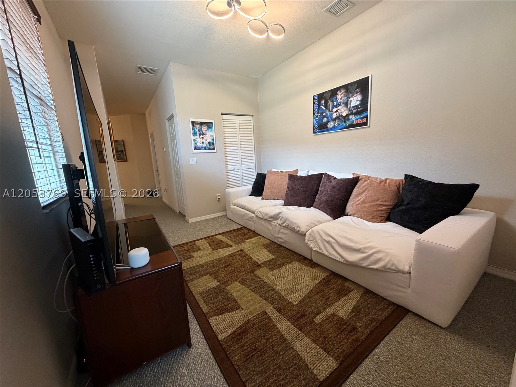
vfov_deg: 85.7
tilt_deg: -10.8
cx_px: 258
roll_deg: +3.3
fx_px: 209
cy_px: 194
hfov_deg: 102.1
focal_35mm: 14
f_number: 2.2
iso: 400
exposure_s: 1/60
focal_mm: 2.22
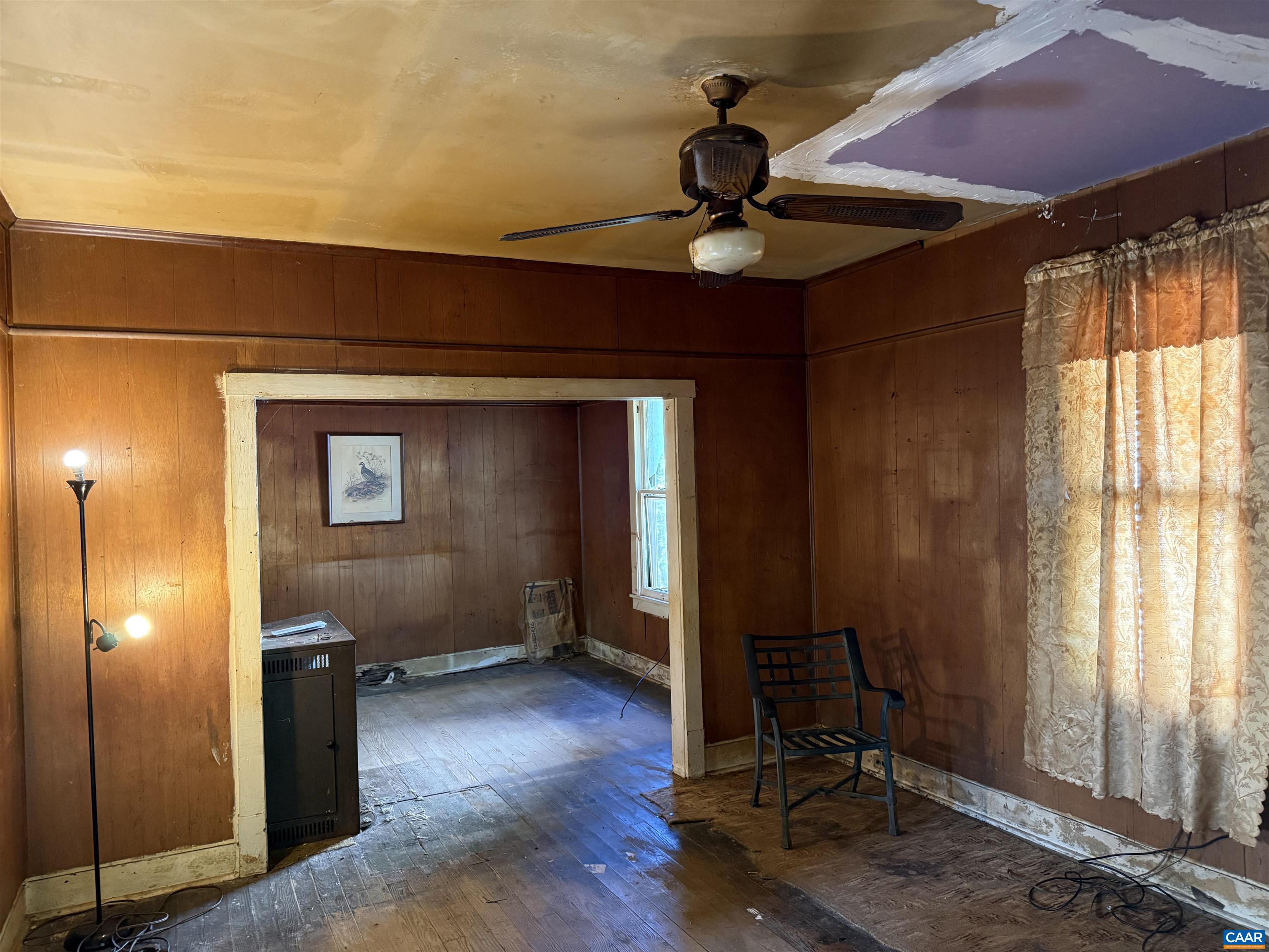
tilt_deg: +1.1
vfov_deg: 56.8
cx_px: 634
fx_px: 880
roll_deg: +1.4
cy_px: 476
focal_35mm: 24
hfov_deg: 71.6
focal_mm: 6.76
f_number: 1.78
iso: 640
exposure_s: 1/60
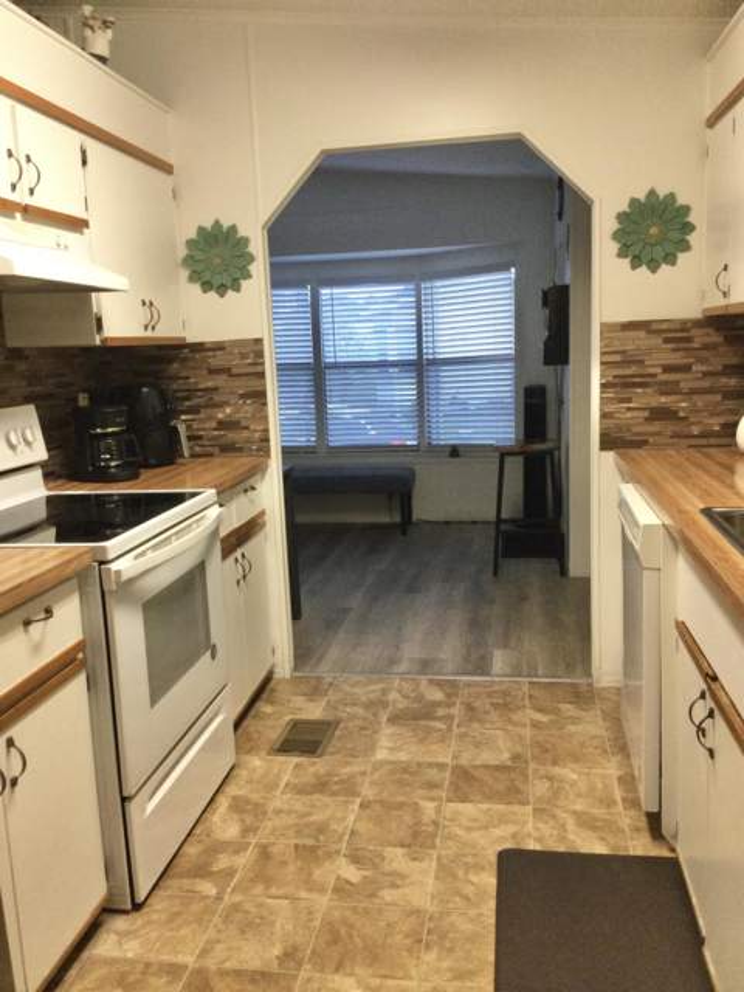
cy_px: 496
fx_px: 888
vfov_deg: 58.4
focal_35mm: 31
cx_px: 372
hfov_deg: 45.4
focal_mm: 3.3
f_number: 2.4
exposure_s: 1/30
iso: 125
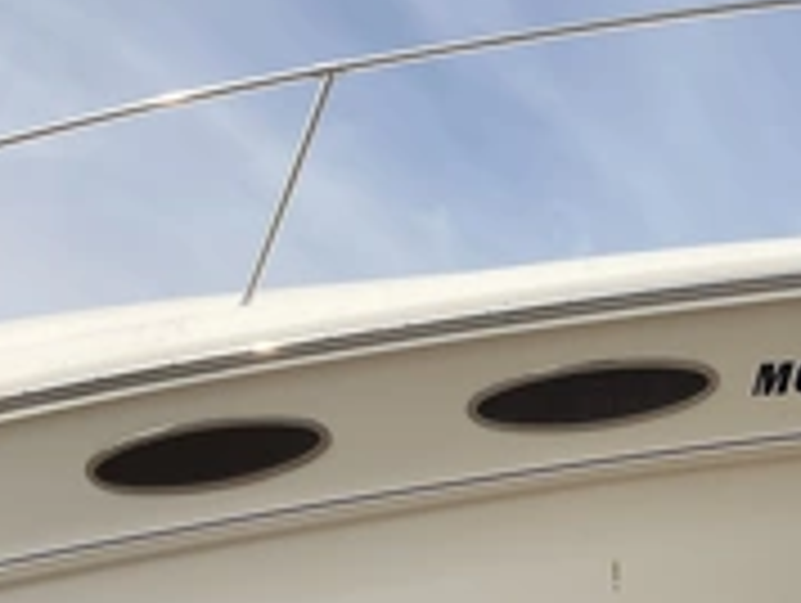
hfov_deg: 29.0
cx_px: 662
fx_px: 1506
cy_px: 549
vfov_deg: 22.1
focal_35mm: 65
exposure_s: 1/2427
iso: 25
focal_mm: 3
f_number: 1.8
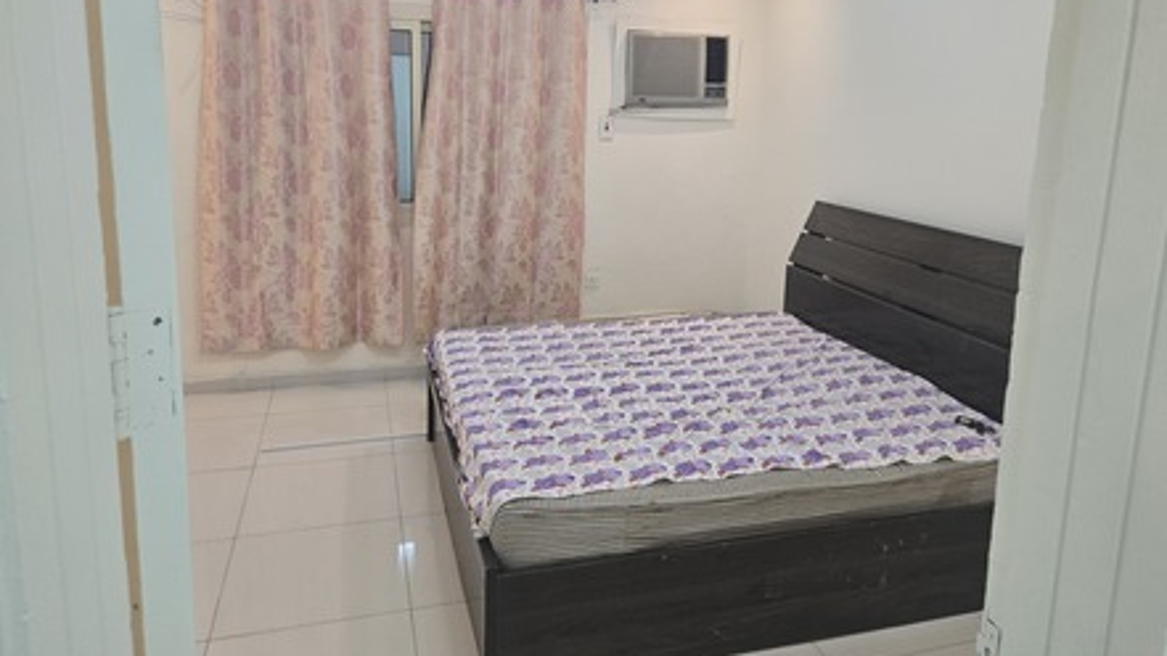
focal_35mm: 26
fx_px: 804
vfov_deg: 44.1
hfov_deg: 71.9
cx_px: 586
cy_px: 253
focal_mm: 5.4
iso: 200
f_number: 1.8
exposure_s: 1/120
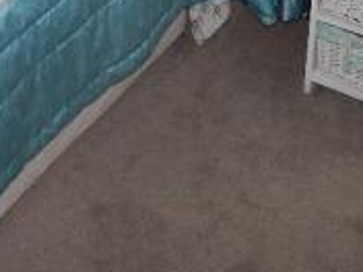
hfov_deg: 25.2
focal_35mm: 76
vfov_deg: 17.2
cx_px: 67
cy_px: -154
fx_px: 797
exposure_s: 1/60
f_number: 3
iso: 125
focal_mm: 4
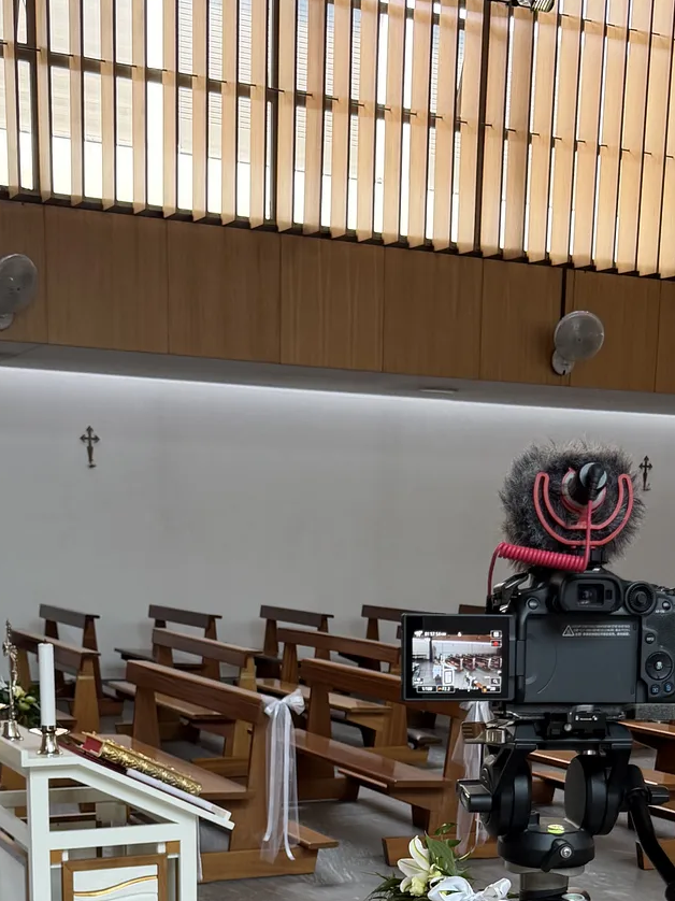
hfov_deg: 26.5
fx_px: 1431
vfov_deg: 32.4
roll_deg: -0.5
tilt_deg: -12.6
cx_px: 369
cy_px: 878
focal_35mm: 55
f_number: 1.78
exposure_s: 1/121
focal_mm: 6.76
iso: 160
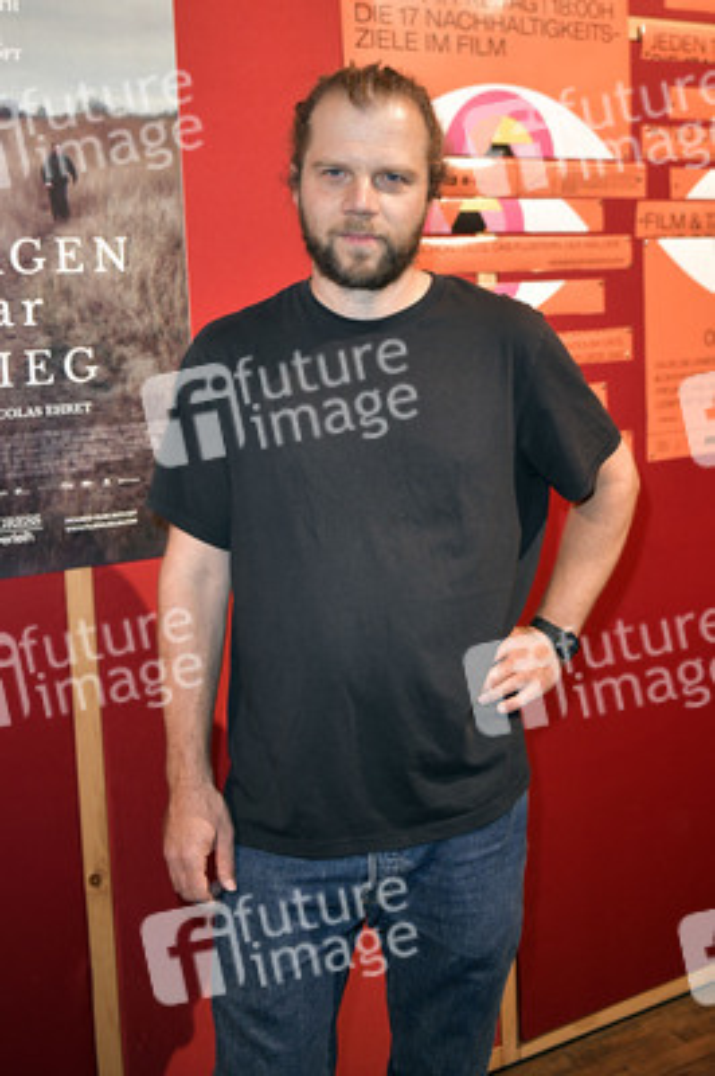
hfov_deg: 41.0
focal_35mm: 32
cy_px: 538
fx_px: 955
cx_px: 358
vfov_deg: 58.8
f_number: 2.8
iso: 2000
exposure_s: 1/250
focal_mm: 32
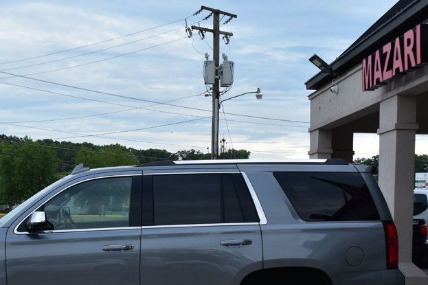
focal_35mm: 74
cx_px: 128
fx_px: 879
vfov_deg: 18.3
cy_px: 225
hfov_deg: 27.1
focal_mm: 30
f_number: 9
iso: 400
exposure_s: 1/100
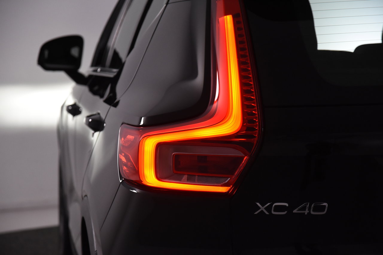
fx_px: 1117
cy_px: 128
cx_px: 192
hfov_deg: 19.5
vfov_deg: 13.0
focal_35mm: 105
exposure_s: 1/320
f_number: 4.5
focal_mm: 70
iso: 1600
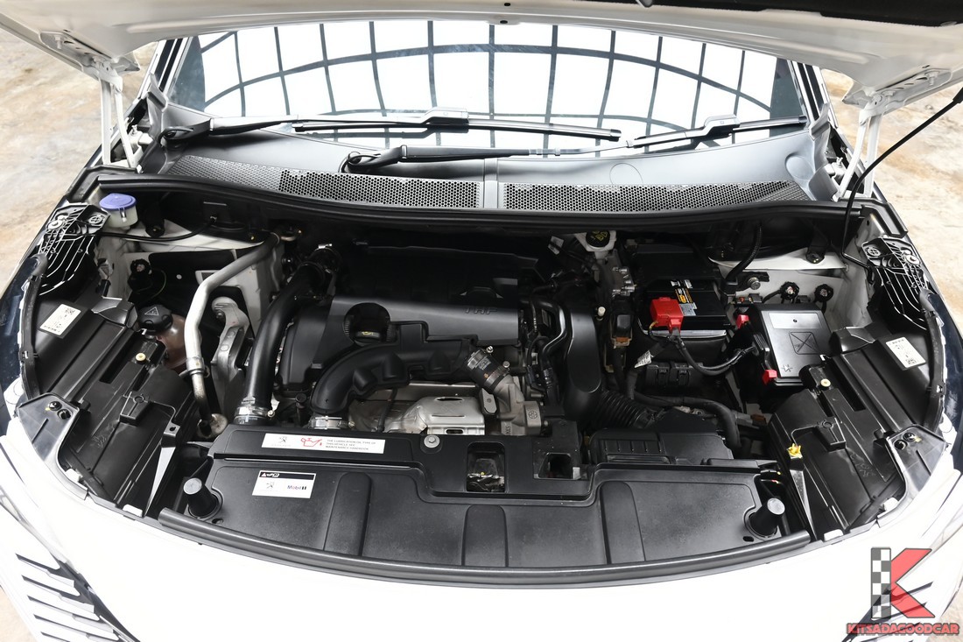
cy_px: 321
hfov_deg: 73.8
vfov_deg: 53.1
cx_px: 482
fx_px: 642
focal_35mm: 24
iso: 800
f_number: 5.6
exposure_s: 1/45
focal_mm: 16
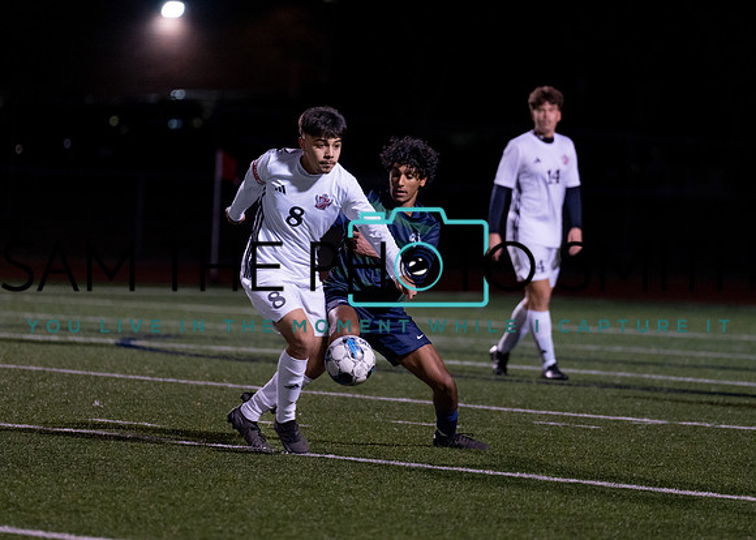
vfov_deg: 4.9
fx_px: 6342
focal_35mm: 295
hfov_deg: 6.8
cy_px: 234
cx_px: 393
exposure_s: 1/1000
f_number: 2.8
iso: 2500
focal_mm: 200
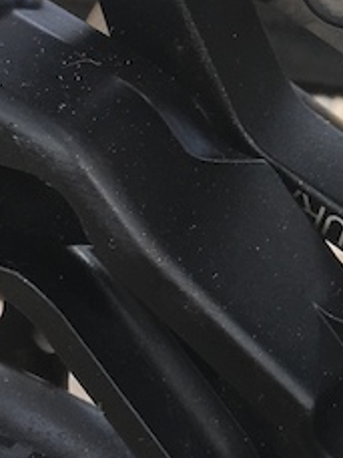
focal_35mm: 130
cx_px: 532
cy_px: 24
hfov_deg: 10.9
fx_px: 1718
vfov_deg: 15.0
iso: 25
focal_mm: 4.15
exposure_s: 1/519
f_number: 2.2
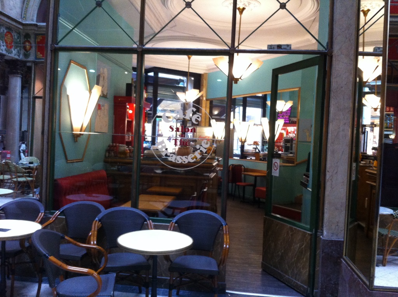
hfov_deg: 52.7
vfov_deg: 40.6
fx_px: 402
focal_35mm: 35
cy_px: 148
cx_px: 199
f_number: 2.8
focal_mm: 3.85
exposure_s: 1/17
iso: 250
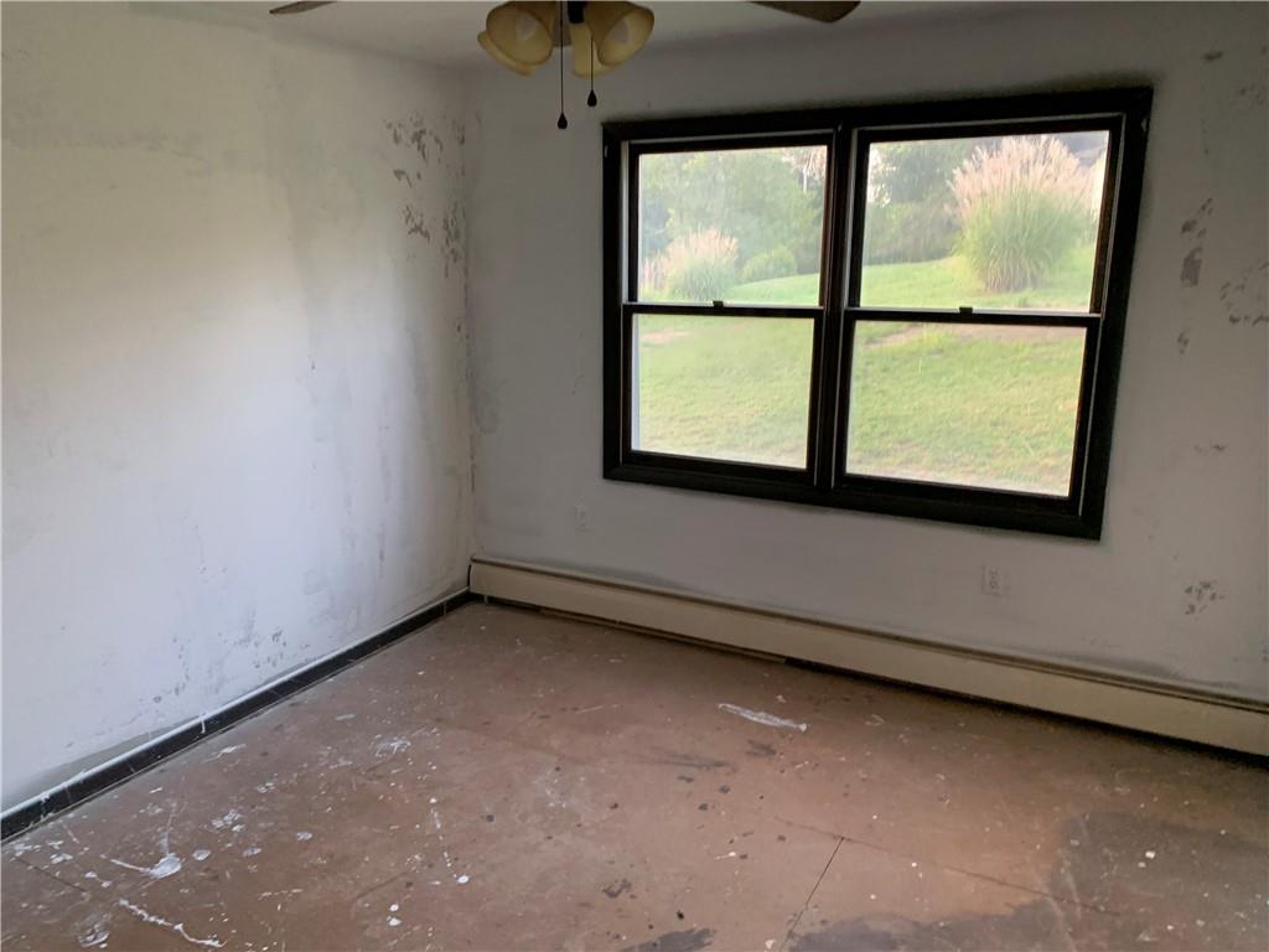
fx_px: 953
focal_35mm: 26
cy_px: 476
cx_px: 634
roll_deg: +2.1
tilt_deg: -9.5
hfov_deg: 67.3
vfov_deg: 53.1
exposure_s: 1/60
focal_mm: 4.25
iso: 200
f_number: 1.8
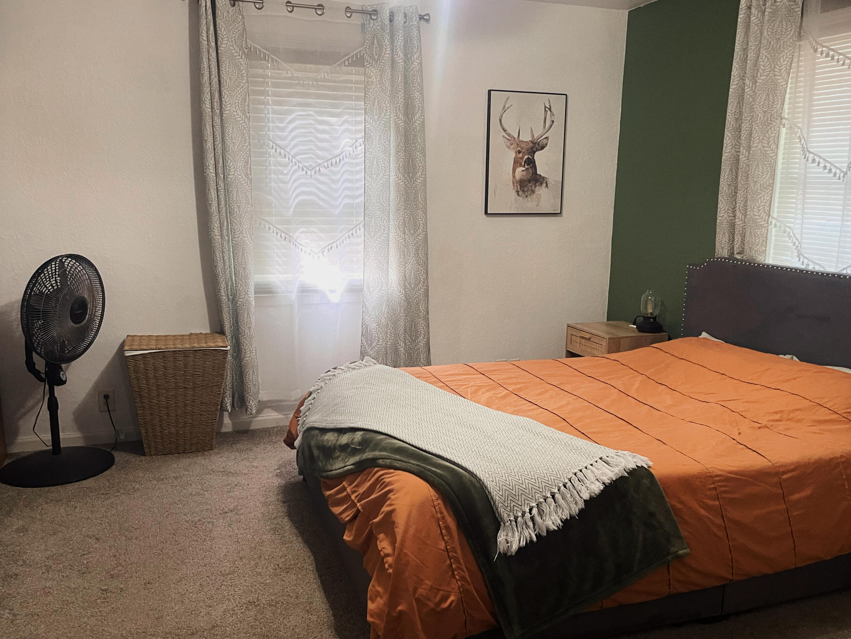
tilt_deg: -11.9
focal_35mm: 29
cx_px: 422
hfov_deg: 61.7
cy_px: 338
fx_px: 713
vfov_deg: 48.2
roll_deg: -1.4
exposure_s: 1/60
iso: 400
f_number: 1.6
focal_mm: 5.1
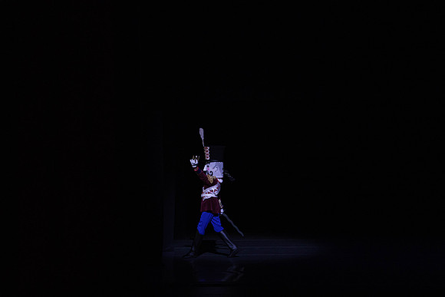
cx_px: 222
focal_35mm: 200
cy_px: 148
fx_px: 2473
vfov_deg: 6.9
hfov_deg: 10.3
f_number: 6.3
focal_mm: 200
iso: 5000
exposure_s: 1/320
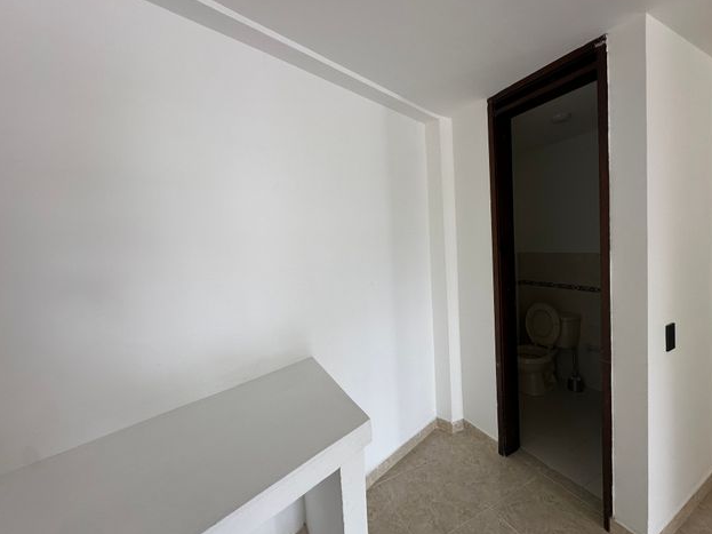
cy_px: 256
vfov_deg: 81.7
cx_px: 377
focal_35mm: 15
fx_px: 308
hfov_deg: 98.1
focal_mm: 2.22
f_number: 2.2
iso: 80
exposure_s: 1/99
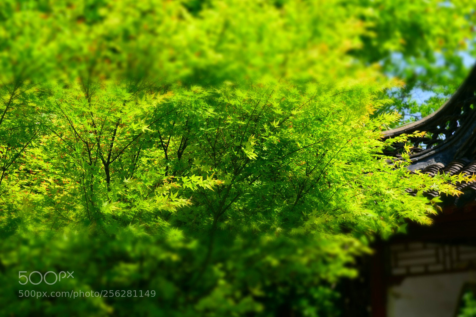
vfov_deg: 13.0
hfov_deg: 19.5
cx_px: 238
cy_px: 158
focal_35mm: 105
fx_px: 1388
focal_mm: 105
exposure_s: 1/320
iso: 400
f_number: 10
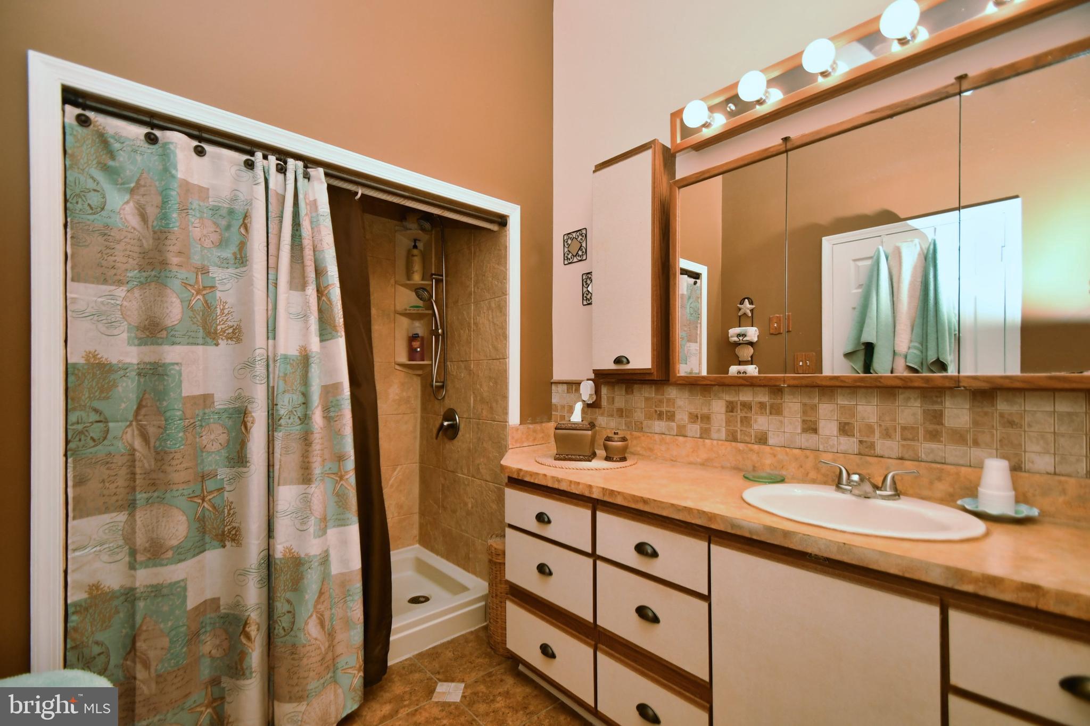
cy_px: 363
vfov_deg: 77.3
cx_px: 545
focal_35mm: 15
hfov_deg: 100.4
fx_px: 454
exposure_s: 1/160
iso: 500
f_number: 3.5
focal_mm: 10
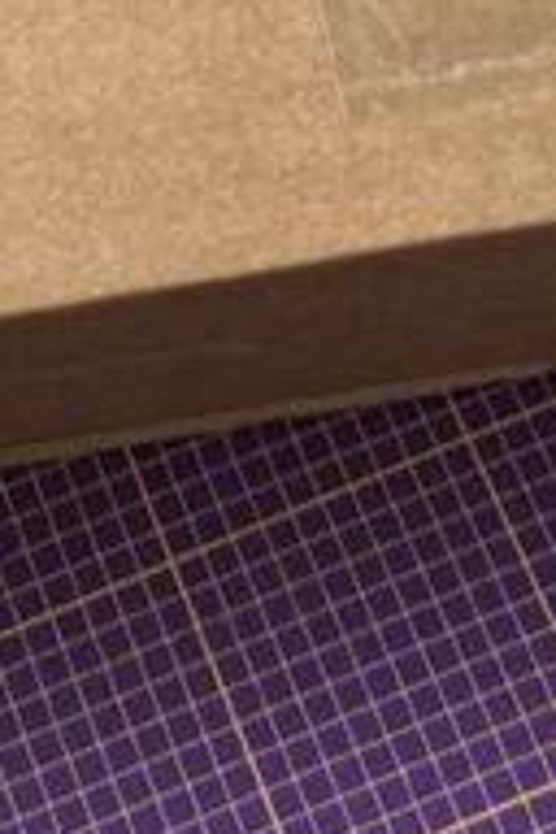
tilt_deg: -58.5
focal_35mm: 133
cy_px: -500
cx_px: 65
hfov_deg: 10.3
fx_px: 3081
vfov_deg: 14.2
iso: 200
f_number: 1.78
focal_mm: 6.76
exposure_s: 1/66
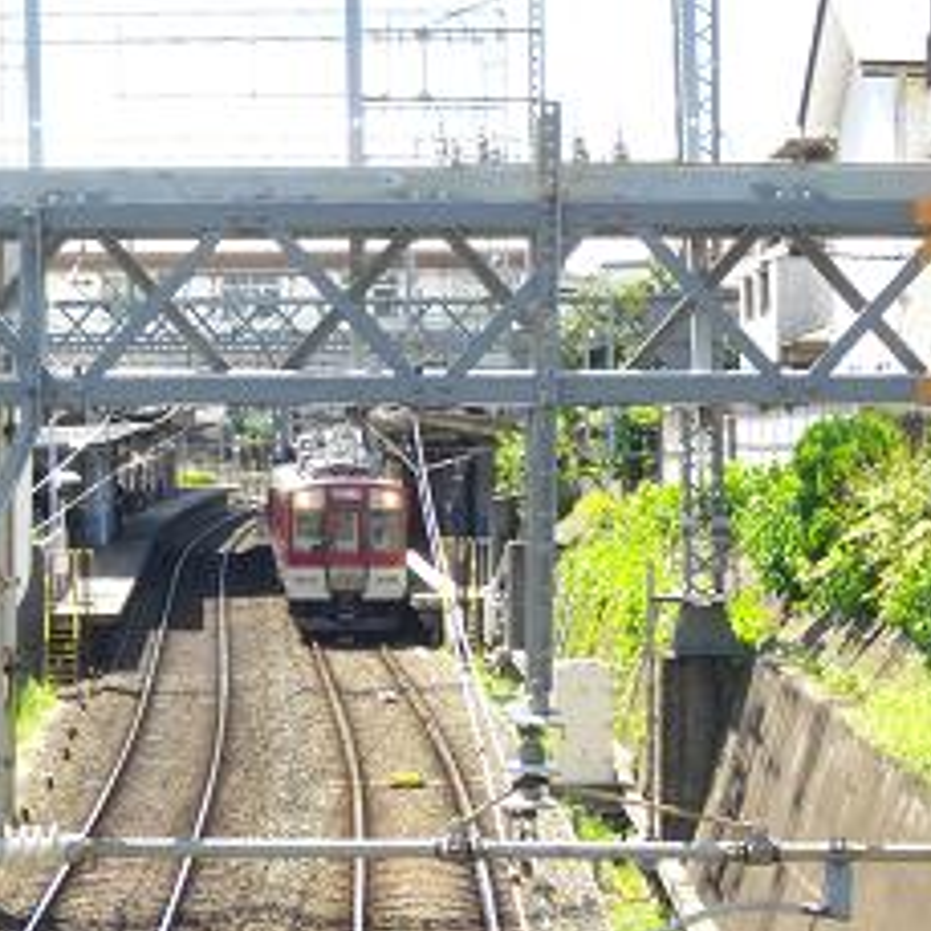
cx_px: 362
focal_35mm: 144
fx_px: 4382
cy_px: 587
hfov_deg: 12.1
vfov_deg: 12.1
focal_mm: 17.1
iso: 157
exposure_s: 1/160
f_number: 5.2
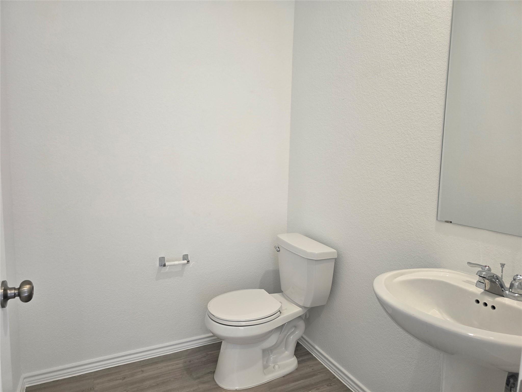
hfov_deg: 73.9
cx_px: 261
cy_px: 196
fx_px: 347
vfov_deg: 58.9
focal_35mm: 23
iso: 160
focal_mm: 6.3
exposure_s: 1/120
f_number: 1.7
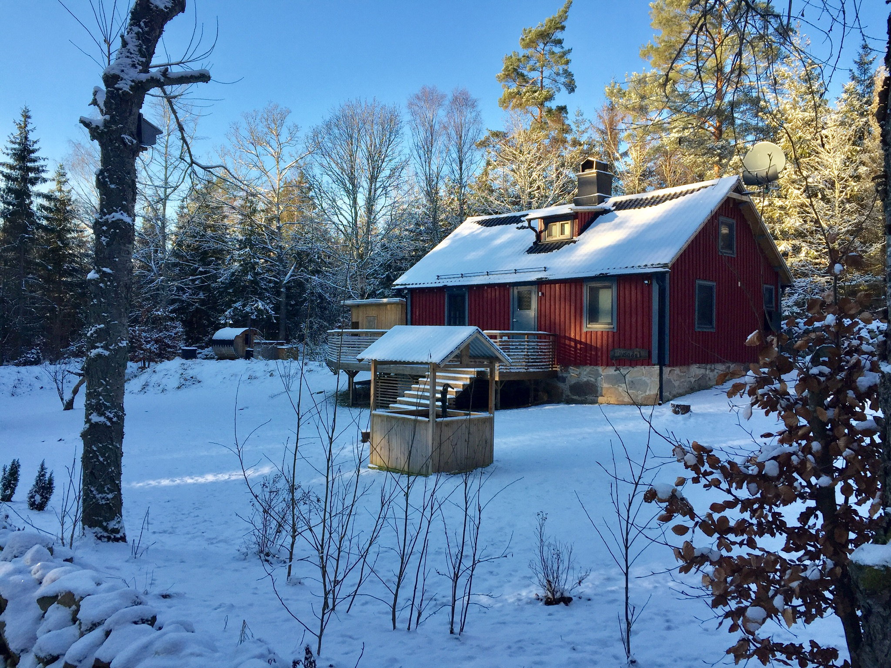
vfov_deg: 48.2
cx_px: 446
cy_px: 334
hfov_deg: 61.7
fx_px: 746
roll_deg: -1.9
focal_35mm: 29
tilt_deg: +0.2
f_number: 2.2
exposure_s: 1/488
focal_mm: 4.15
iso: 32
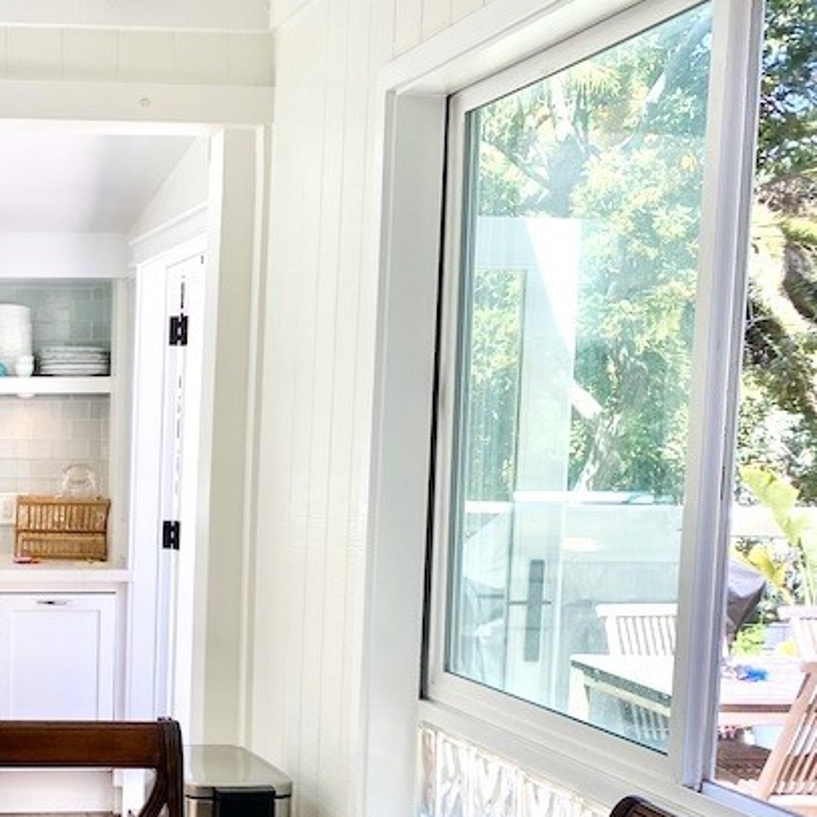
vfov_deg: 29.1
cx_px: -26
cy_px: 606
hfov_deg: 27.6
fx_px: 1549
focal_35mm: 58
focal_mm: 4.25
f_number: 1.8
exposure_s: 1/198
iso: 32
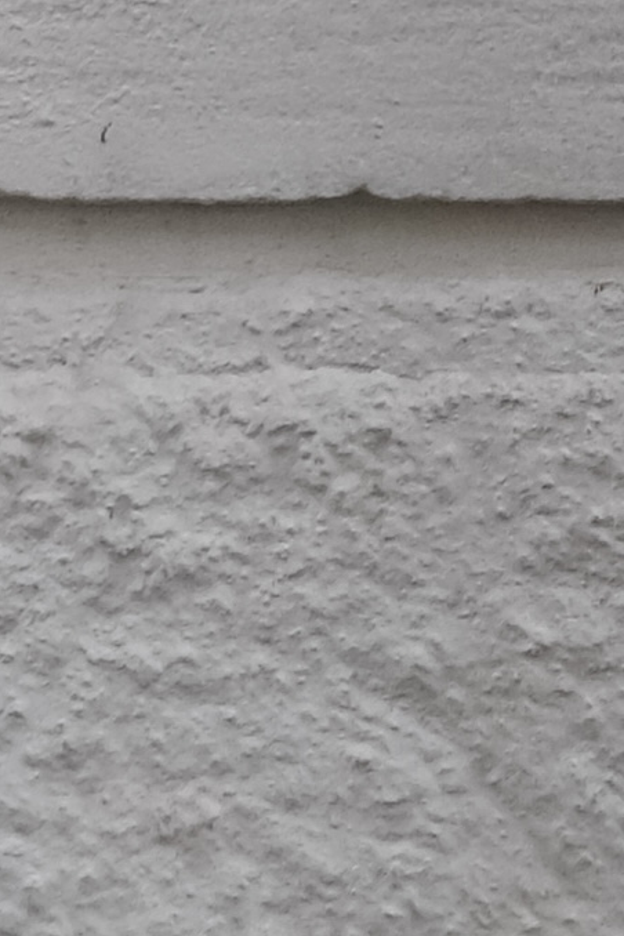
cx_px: 1519
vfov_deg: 8.2
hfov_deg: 5.5
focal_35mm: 242
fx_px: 6292
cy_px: -755
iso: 1600
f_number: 9
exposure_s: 1/320
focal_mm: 21.9
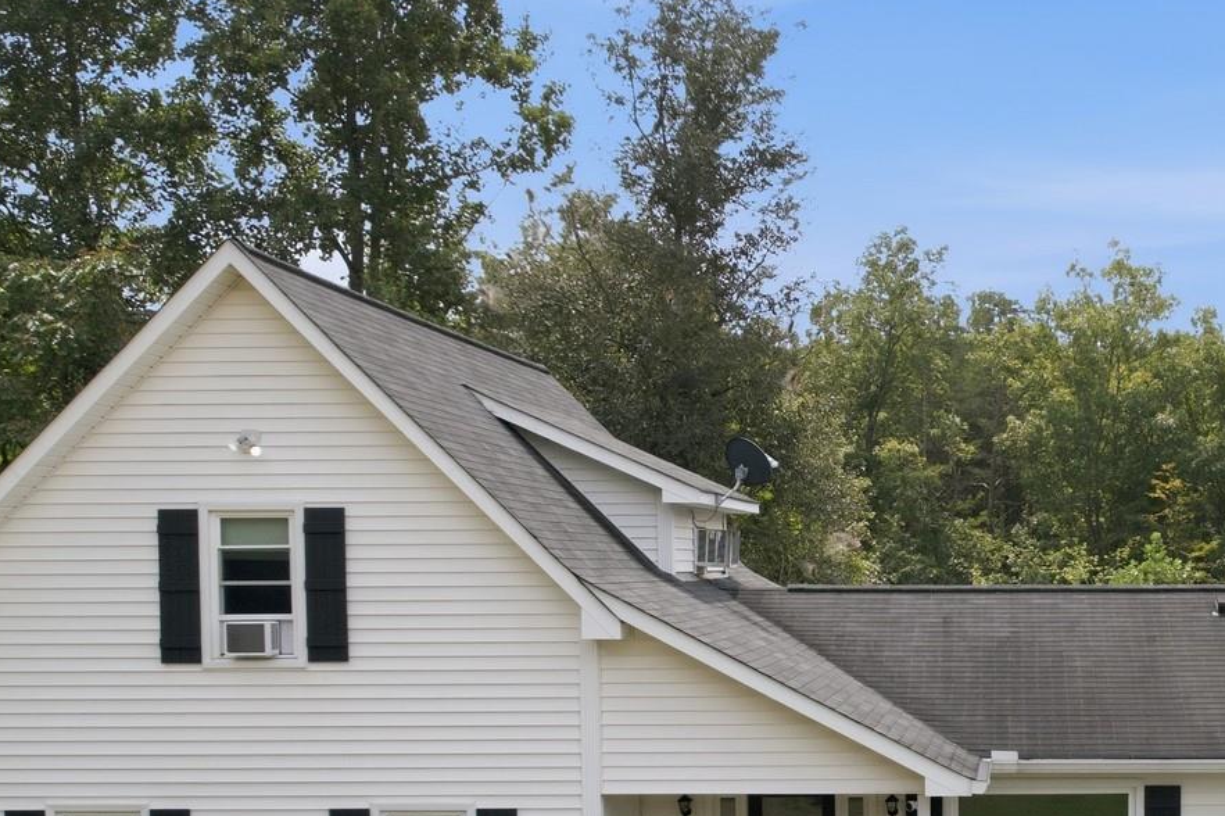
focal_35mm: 51
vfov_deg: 26.0
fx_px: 1735
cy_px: 647
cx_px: 1074
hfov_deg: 36.7
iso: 100
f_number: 2.8
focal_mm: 8.4
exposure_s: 1/2500
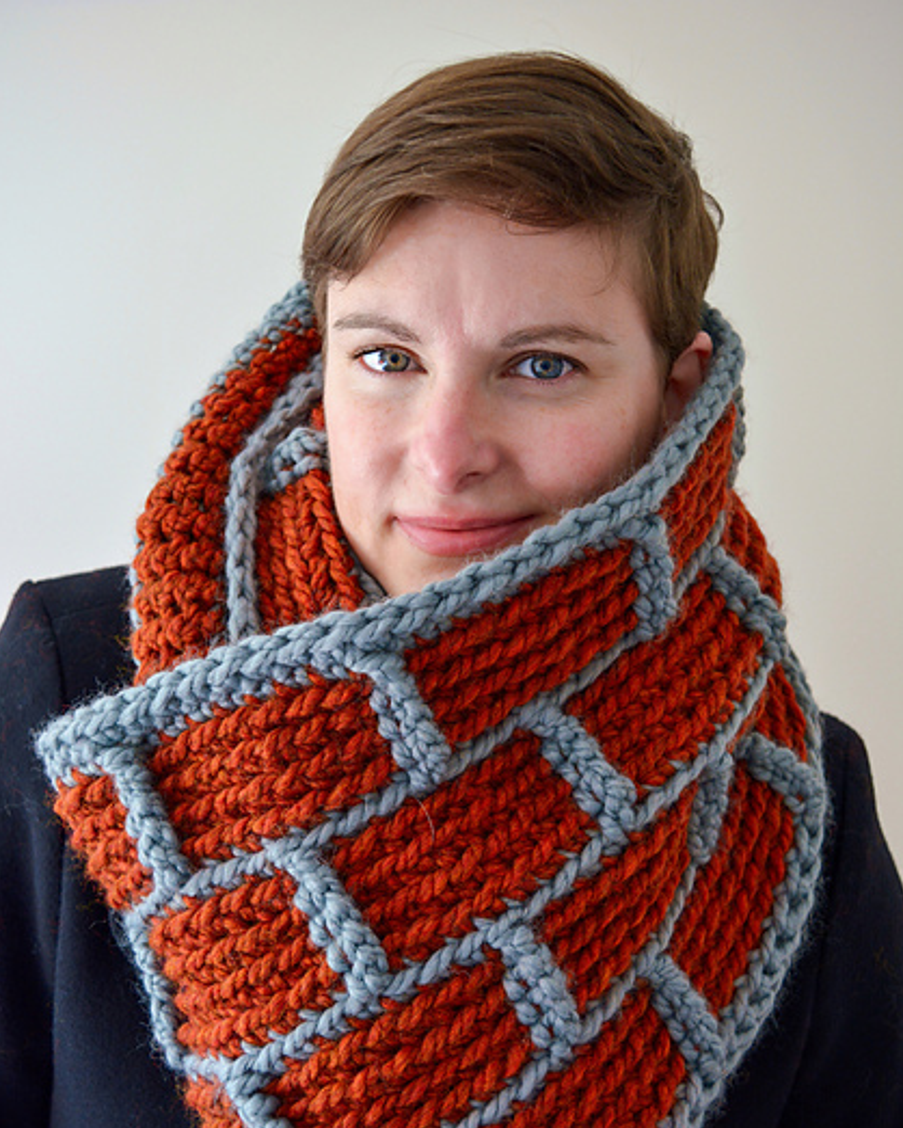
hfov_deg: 32.4
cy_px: 618
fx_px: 1555
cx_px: 450
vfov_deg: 39.8
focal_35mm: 47
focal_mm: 27
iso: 400
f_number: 5.6
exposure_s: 1/50
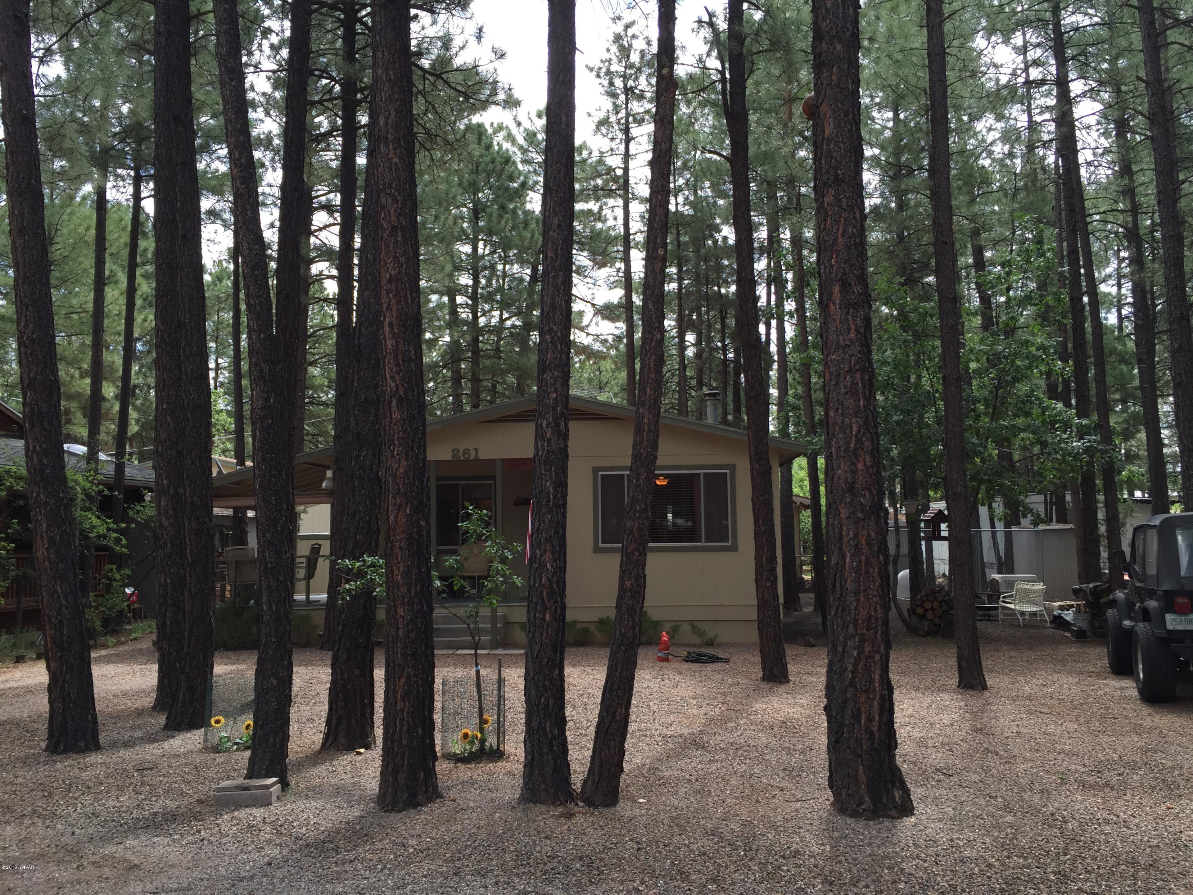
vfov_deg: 48.2
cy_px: 448
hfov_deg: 61.7
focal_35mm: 29
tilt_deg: +6.4
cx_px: 596
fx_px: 999
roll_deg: -0.3
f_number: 2.2
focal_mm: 4.15
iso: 32
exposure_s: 1/425
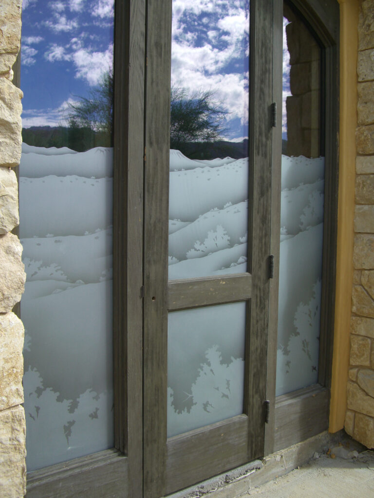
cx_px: 187
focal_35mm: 38
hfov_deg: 37.7
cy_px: 249
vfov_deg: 49.0
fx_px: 547
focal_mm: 7.9
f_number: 5.6
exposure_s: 1/160
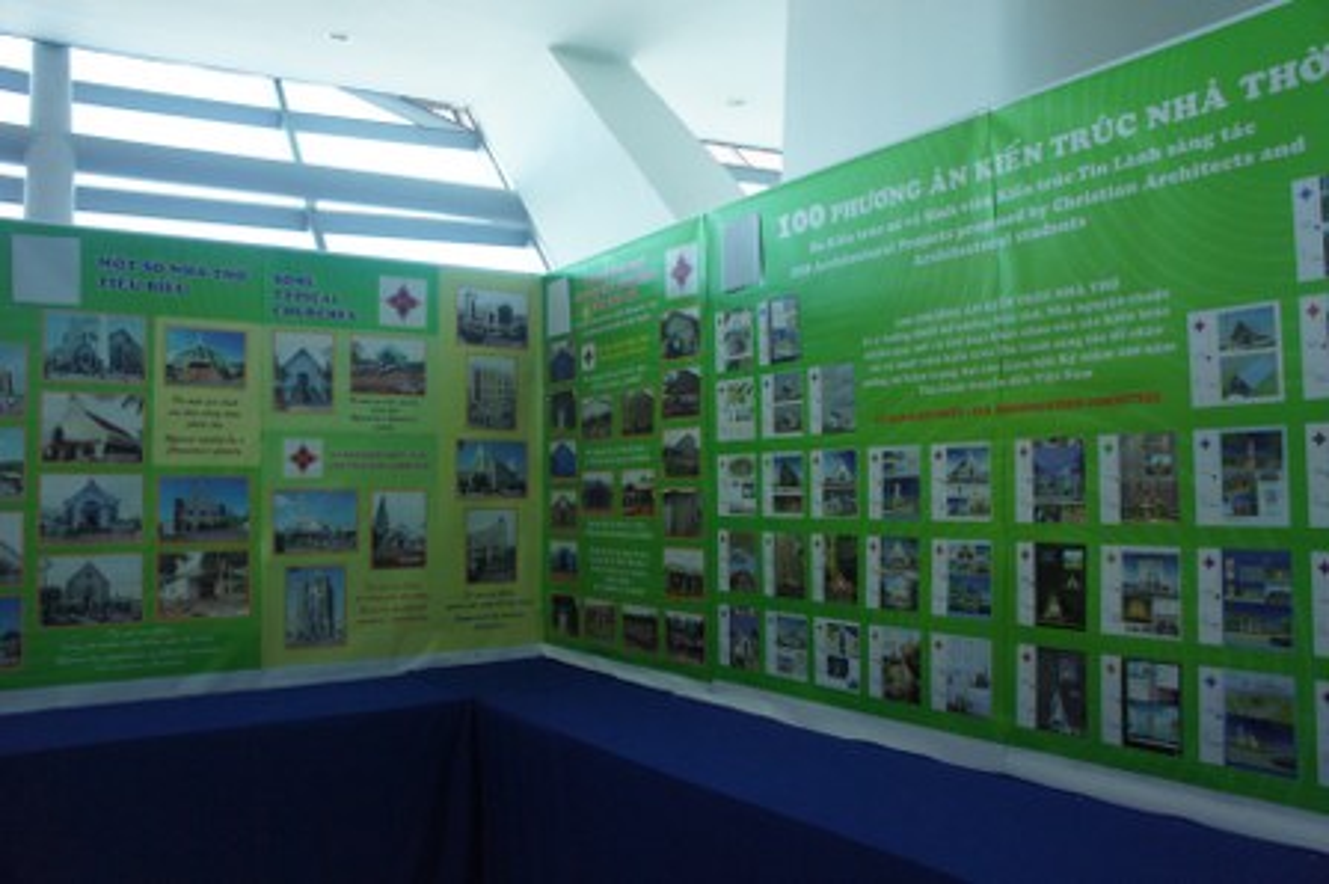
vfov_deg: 47.9
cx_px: 664
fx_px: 996
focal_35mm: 27
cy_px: 442
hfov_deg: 67.4
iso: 1000
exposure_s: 1/125
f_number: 3.5
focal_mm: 18
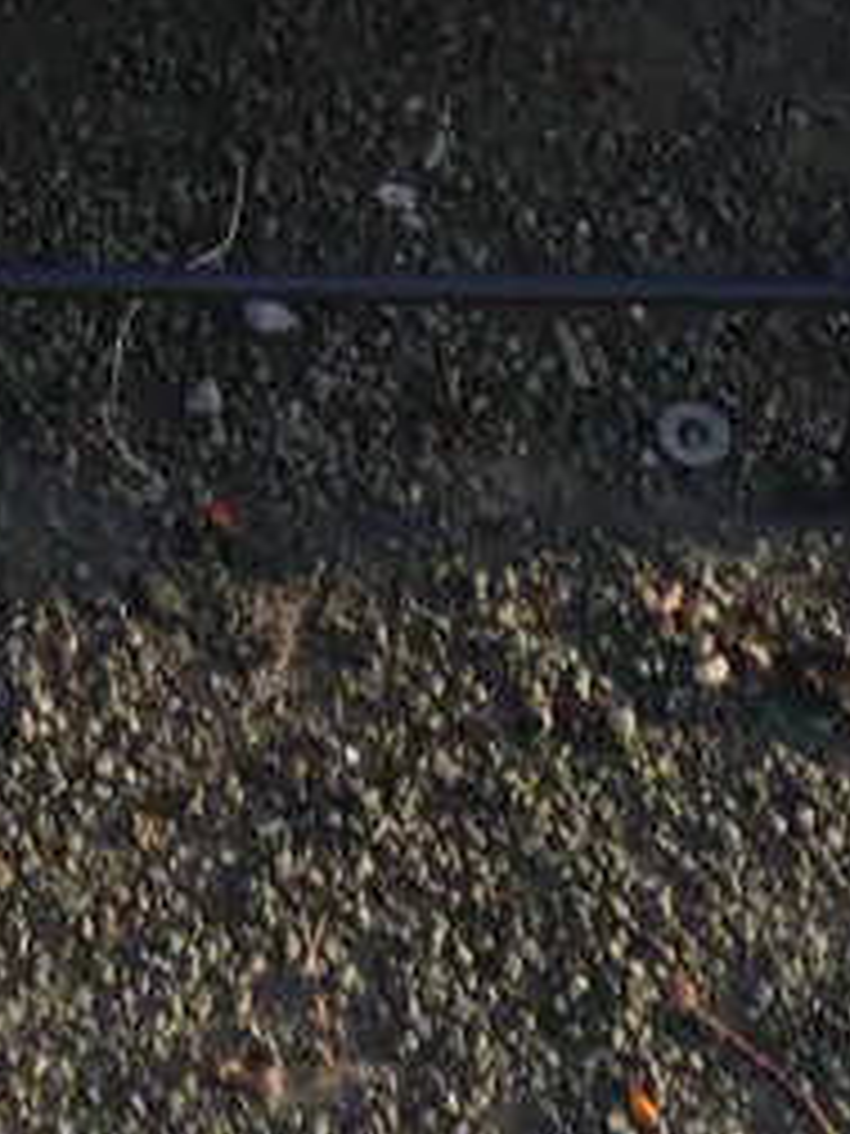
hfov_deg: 9.9
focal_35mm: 146
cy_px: -1130
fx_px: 4780
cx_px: -396
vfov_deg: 12.0
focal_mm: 18
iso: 200
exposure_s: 1/125
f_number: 5
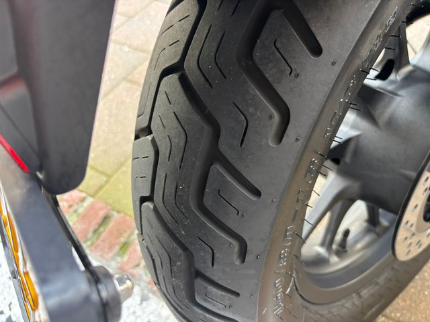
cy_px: 161
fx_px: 323
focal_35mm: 26
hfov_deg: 67.3
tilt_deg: -51.5
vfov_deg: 53.1
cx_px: 215
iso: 160
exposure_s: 1/60
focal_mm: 5.96
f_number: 1.6
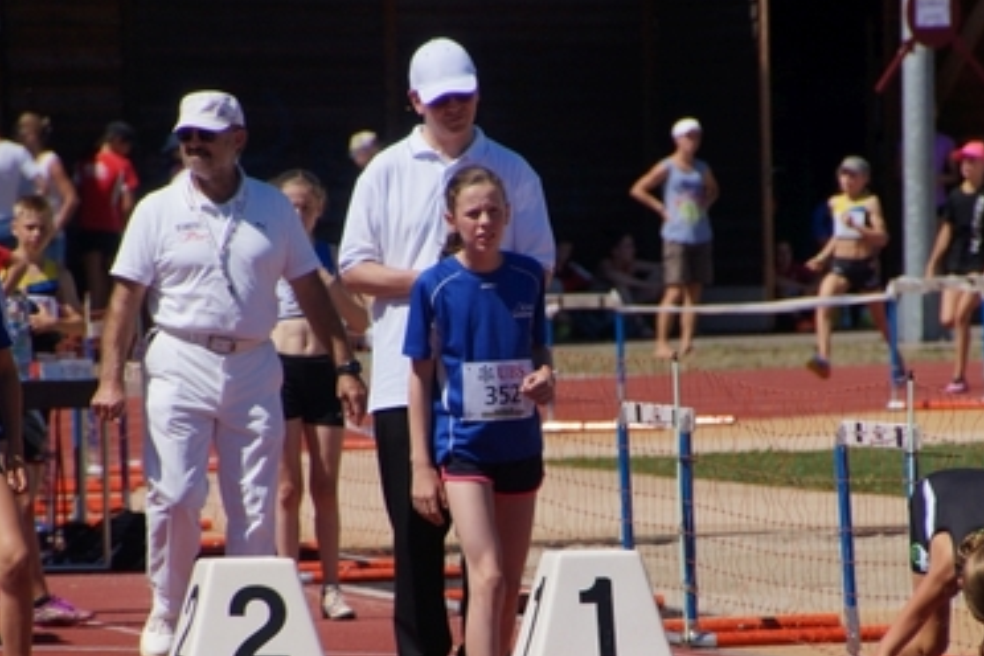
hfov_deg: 3.4
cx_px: 563
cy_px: 464
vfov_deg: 2.3
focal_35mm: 609
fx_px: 16645
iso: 250
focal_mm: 280
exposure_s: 1/2000
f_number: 6.3
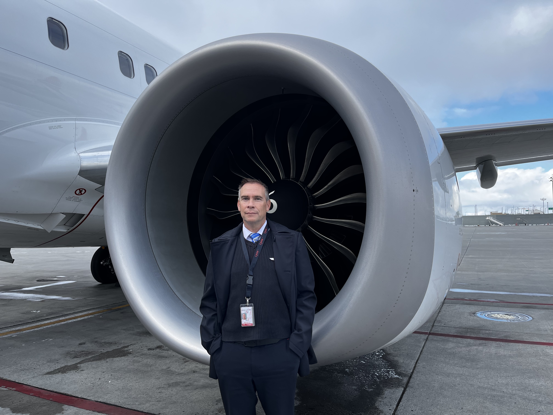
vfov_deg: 53.1
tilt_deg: +3.4
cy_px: 208
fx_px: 415
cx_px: 276
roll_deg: +0.5
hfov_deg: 67.3
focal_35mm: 26
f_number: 1.6
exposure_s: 1/1252
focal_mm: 5.1
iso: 50
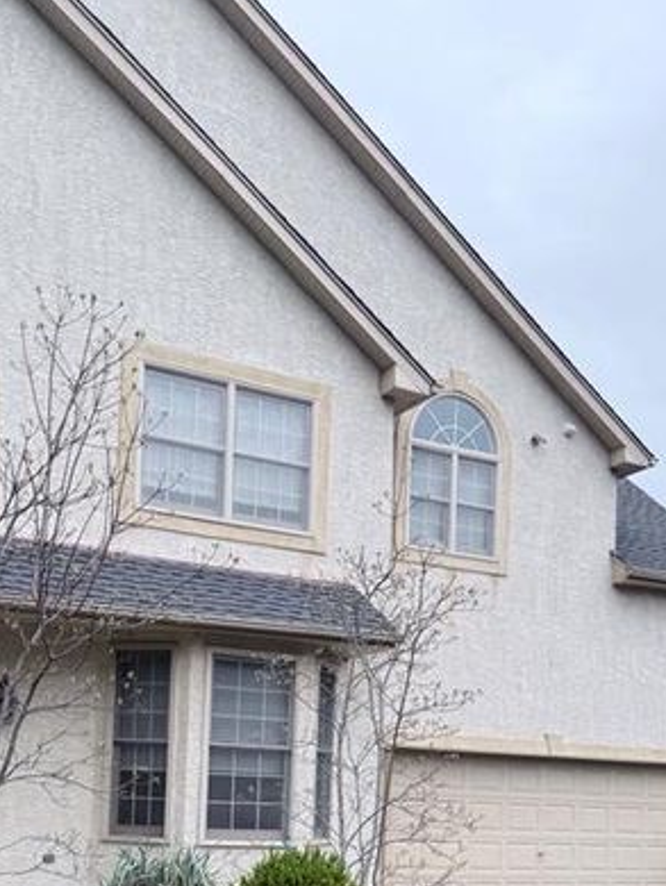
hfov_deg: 35.2
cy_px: 735
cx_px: 307
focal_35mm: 41
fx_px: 1051
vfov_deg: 43.2
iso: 80
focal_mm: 6.76
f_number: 1.78
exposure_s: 1/1522
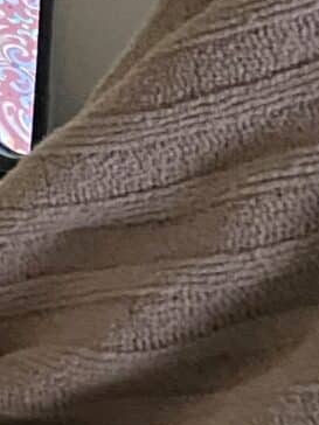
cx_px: -617
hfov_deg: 7.3
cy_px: -1054
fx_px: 2249
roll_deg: -2.1
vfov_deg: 8.2
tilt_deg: -8.7
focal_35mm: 183
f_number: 1.8
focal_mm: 4.25
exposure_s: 1/60
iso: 250
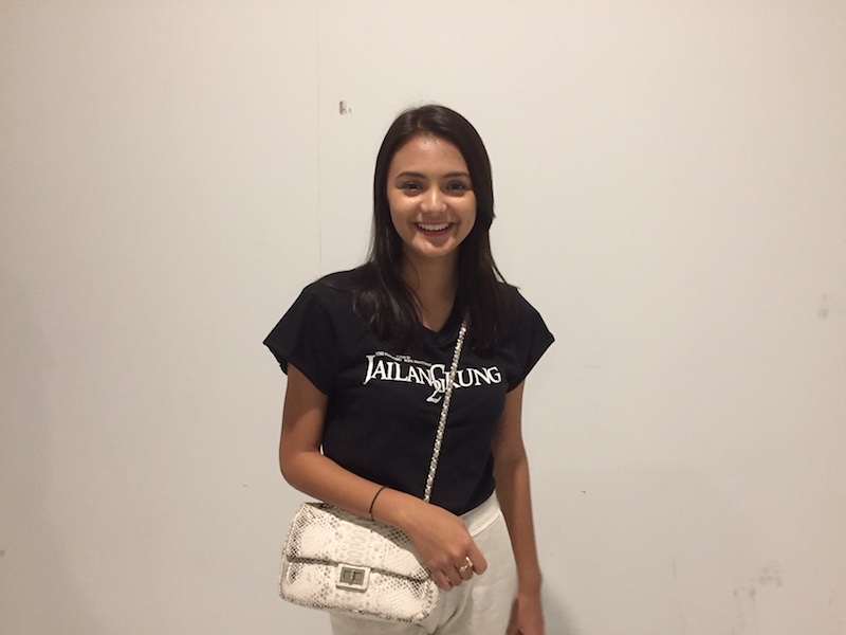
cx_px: 423
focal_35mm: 29
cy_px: 318
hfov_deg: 61.7
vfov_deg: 48.2
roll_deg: -2.5
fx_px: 709
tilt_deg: -12.6
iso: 250
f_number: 2.2
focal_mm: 4.15
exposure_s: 1/33
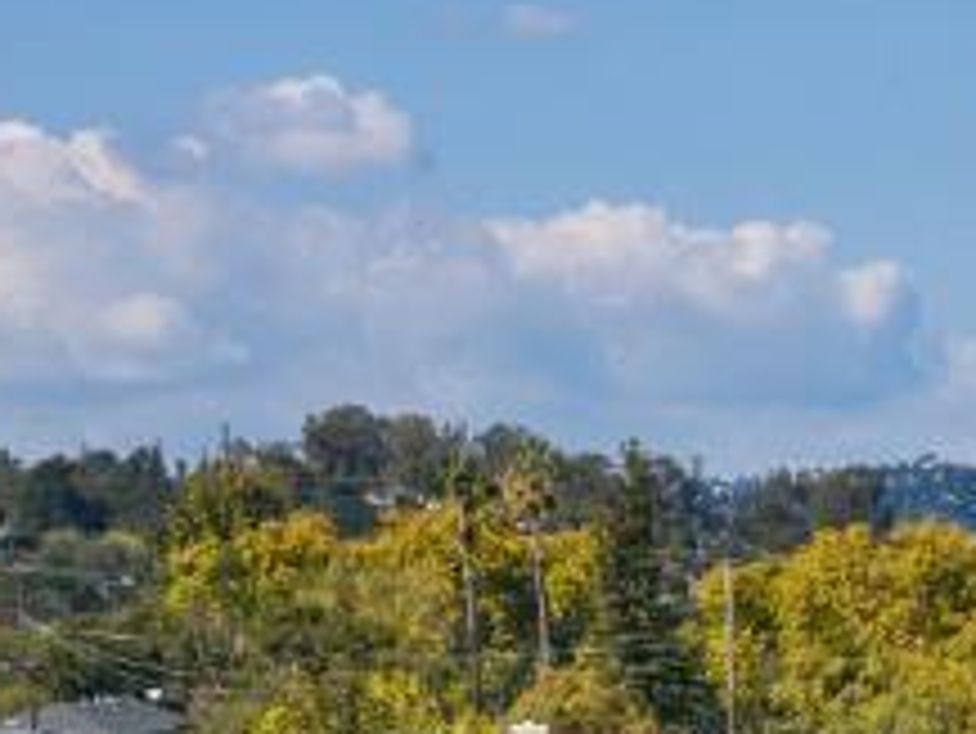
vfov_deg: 7.5
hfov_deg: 10.3
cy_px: 1644
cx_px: 1372
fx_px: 5247
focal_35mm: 186
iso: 125
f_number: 2.8
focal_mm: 14.4
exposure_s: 1/160
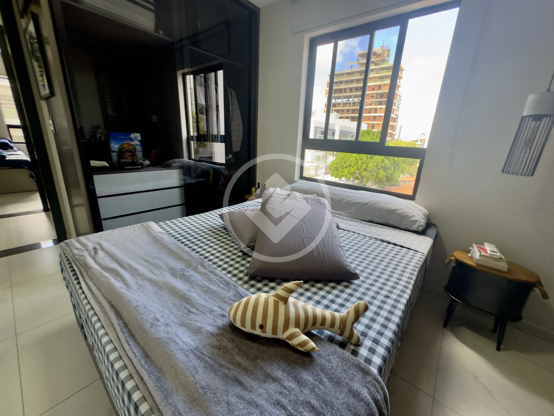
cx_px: 277
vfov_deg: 85.7
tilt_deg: -16.2
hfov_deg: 102.1
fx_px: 224
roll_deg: -1.7
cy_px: 208
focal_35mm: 14
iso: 100
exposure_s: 1/99
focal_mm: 2.22
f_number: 2.2
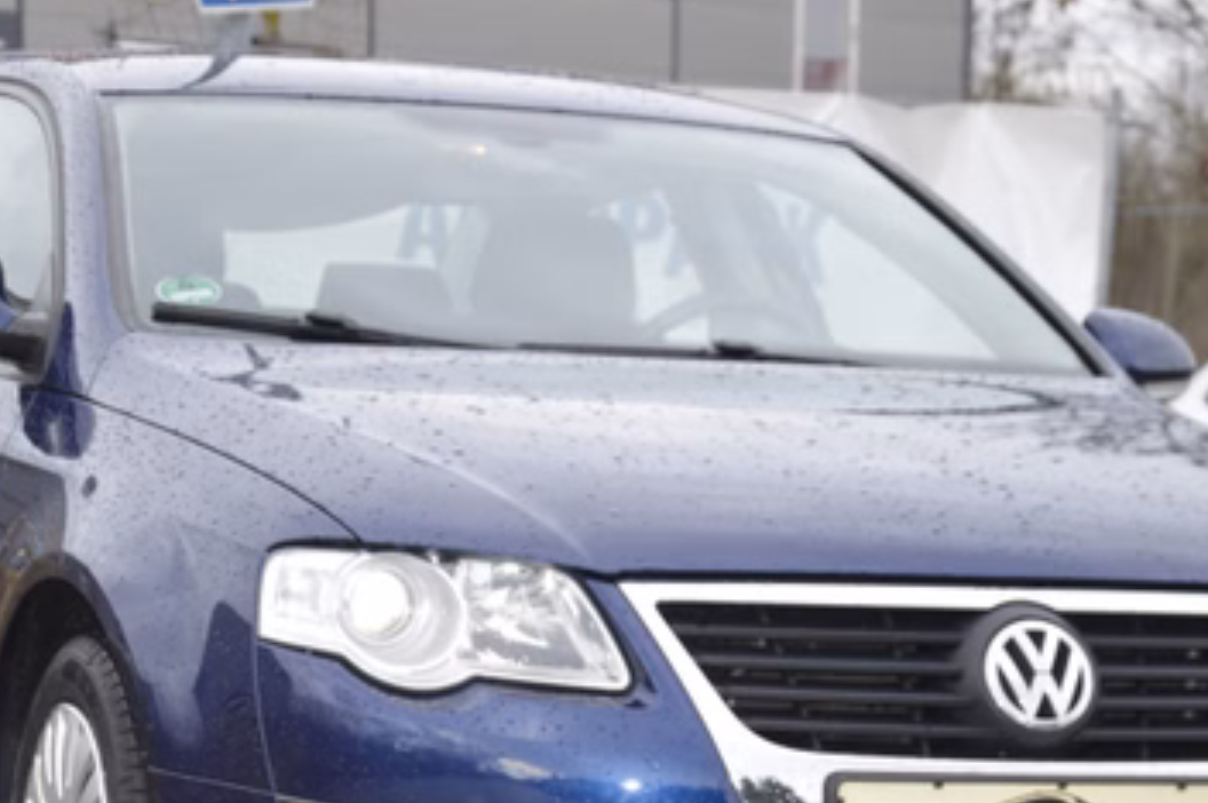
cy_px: 710
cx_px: 532
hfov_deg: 14.5
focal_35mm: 142
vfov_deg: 9.6
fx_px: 4760
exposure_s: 1/125
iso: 250
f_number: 5
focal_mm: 52
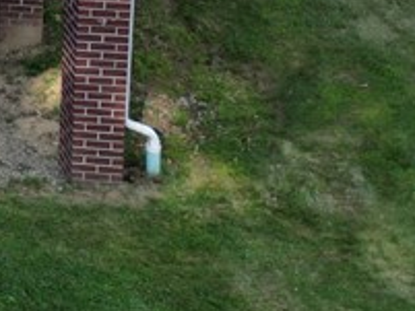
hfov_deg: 12.9
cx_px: -541
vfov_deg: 10.8
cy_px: -369
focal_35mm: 122
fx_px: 1463
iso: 100
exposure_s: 1/1250
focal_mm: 6.72
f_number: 1.7
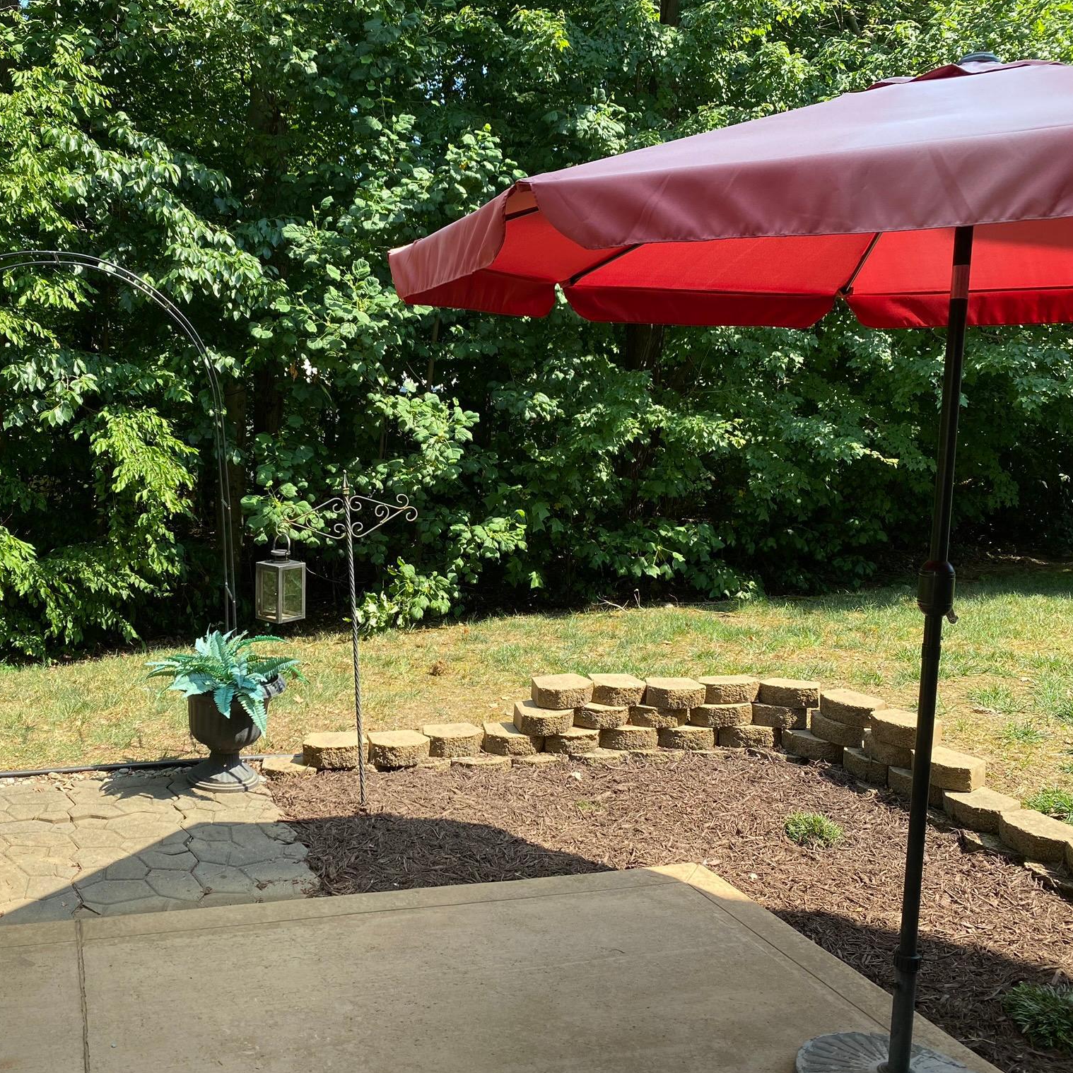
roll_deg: -3.6
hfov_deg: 51.8
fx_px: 1087
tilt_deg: -4.1
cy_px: 538
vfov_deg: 52.5
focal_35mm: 31
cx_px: 380
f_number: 1.8
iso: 32
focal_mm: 4.25
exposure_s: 1/600
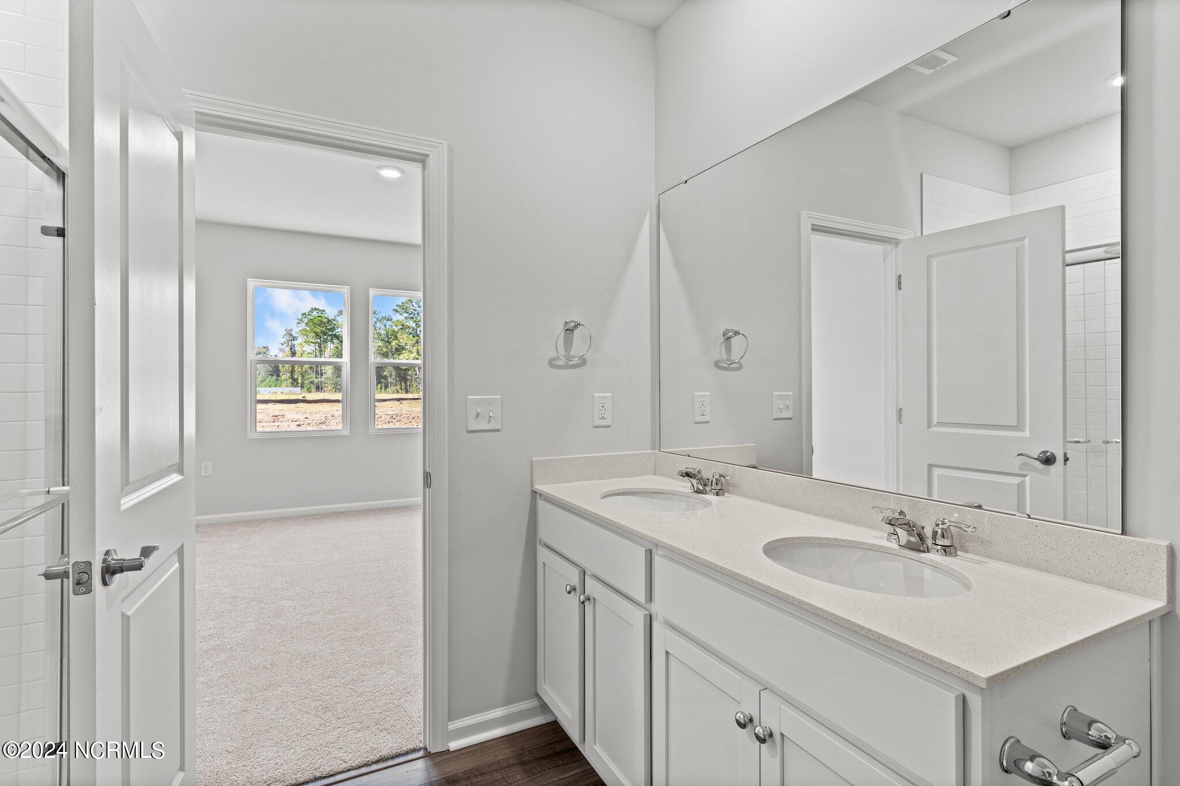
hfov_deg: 93.3
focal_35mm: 17
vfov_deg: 70.4
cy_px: 393
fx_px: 557
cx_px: 590
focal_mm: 17
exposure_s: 1/40
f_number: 10
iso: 100
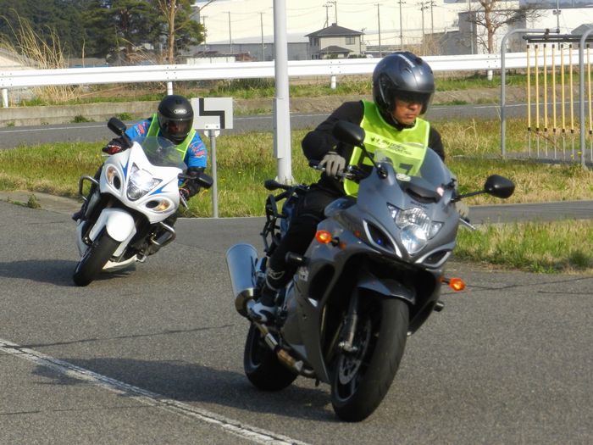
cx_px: 296
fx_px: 3272
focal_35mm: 191
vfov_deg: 7.8
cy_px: 222
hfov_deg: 10.4
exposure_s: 1/800
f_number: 7.1
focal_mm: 34
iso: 400
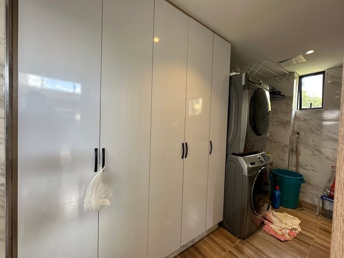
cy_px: 129
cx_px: 172
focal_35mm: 14
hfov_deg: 102.1
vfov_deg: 85.7
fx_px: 139
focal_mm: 2.22
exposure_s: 1/99
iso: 160
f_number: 2.2
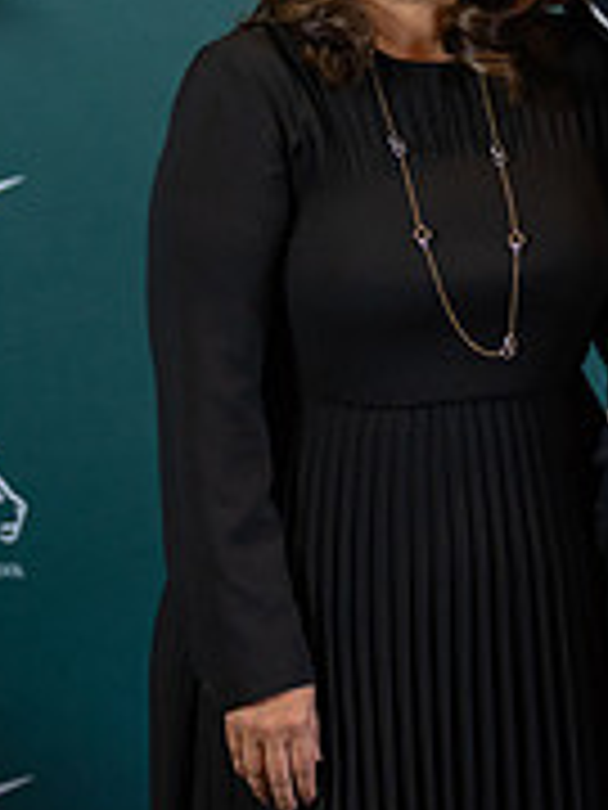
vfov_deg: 11.4
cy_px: 144
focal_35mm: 173
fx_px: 4051
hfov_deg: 8.5
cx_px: 770
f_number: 1.2
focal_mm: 50
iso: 500
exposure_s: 1/400
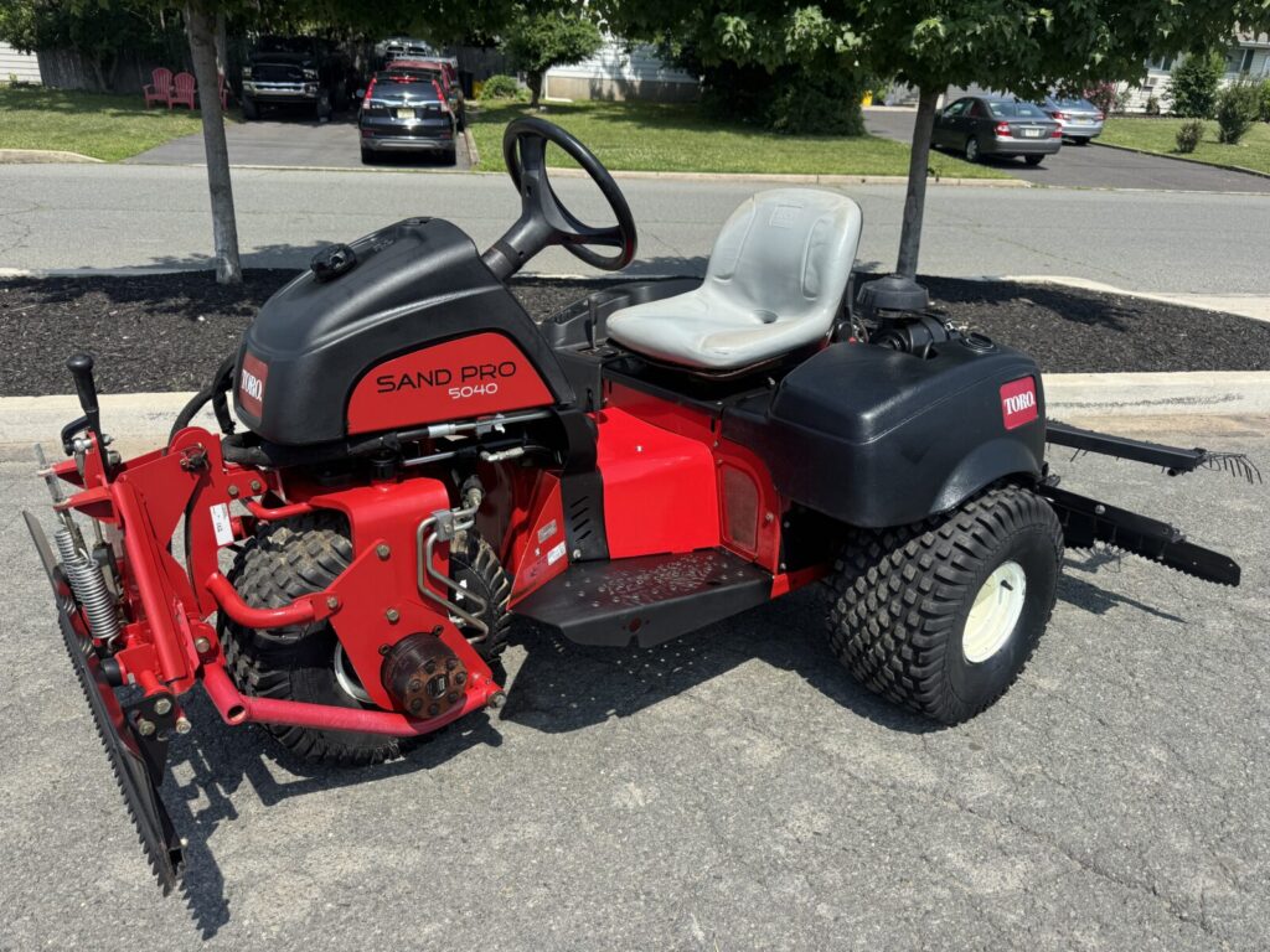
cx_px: 635
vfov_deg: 56.8
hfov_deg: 71.6
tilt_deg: -22.9
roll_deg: -2.1
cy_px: 476
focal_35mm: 24
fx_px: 881
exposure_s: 1/2506
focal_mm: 6.76
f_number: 1.78
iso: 80
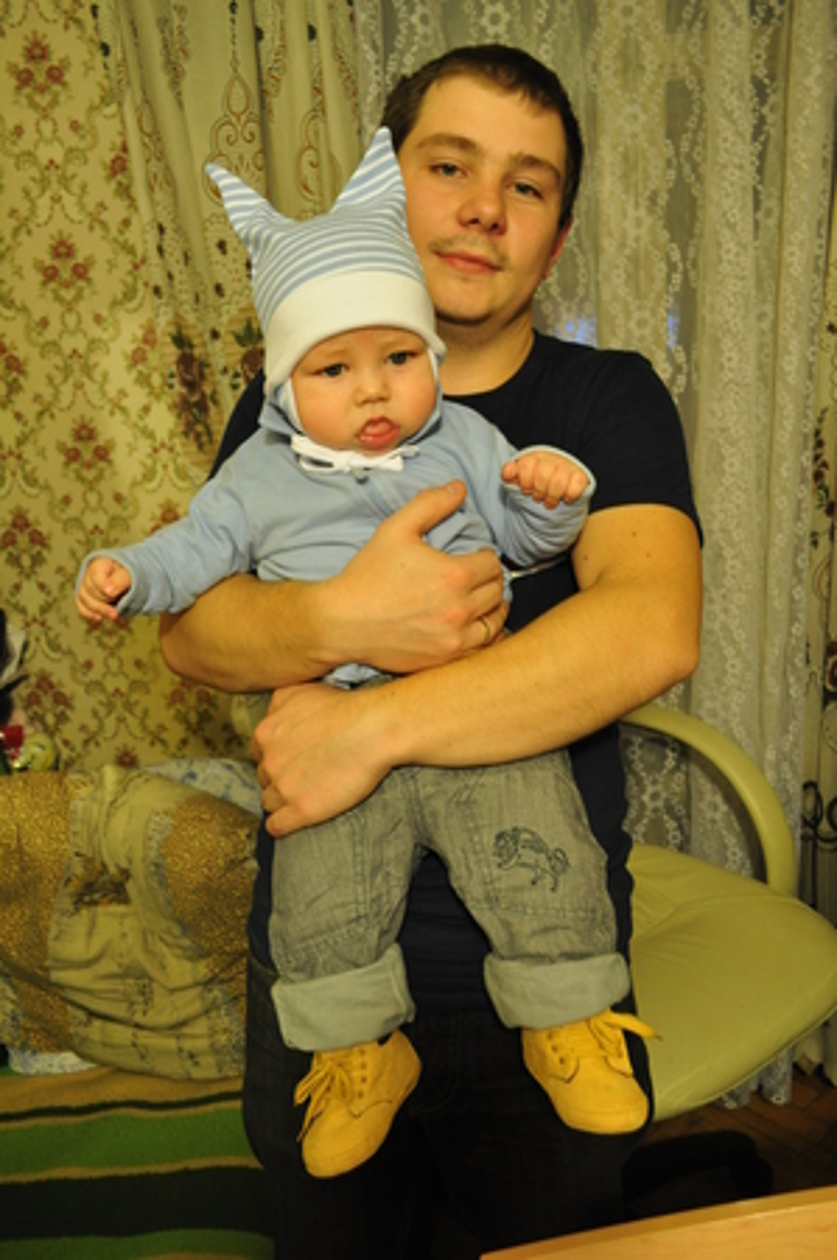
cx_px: 418
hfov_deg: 39.9
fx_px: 1153
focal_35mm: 33
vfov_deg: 57.3
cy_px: 630
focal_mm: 22
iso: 800
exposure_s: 1/8
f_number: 5.6
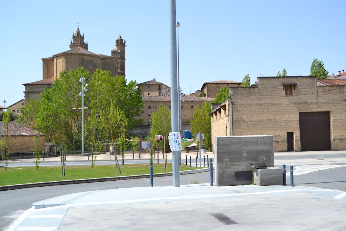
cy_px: 116
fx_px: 375
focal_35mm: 39
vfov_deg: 34.2
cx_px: 173
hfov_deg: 49.5
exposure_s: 1/1600
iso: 400
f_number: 5.6
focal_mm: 26
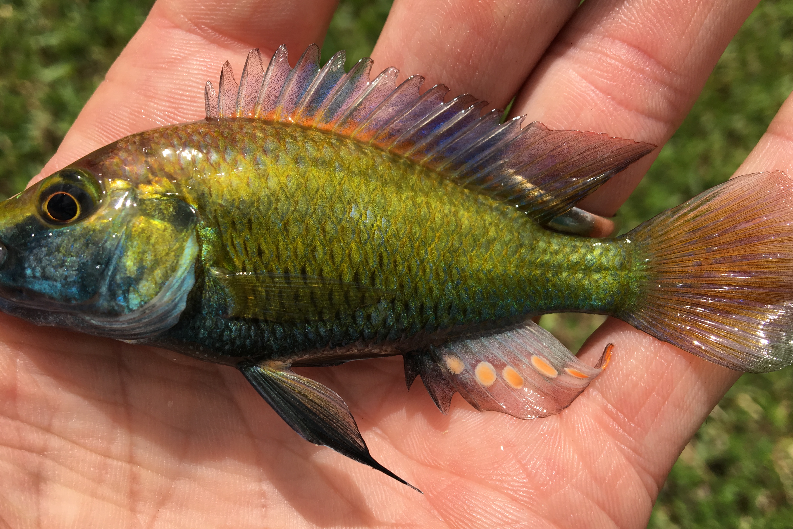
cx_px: 370
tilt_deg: -62.0
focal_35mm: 33
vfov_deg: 40.0
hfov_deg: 57.2
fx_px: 727
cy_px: 270
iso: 25
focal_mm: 4.15
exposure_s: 1/1479
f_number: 2.2
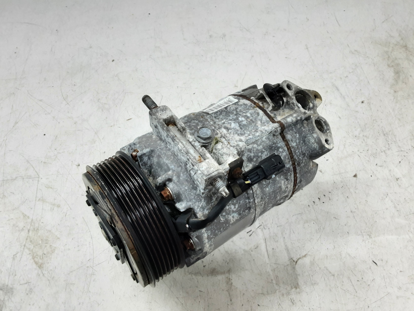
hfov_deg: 65.3
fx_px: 323
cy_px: 156
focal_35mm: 27
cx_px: 207
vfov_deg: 51.4
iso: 80
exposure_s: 1/50
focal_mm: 2.91
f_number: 1.9
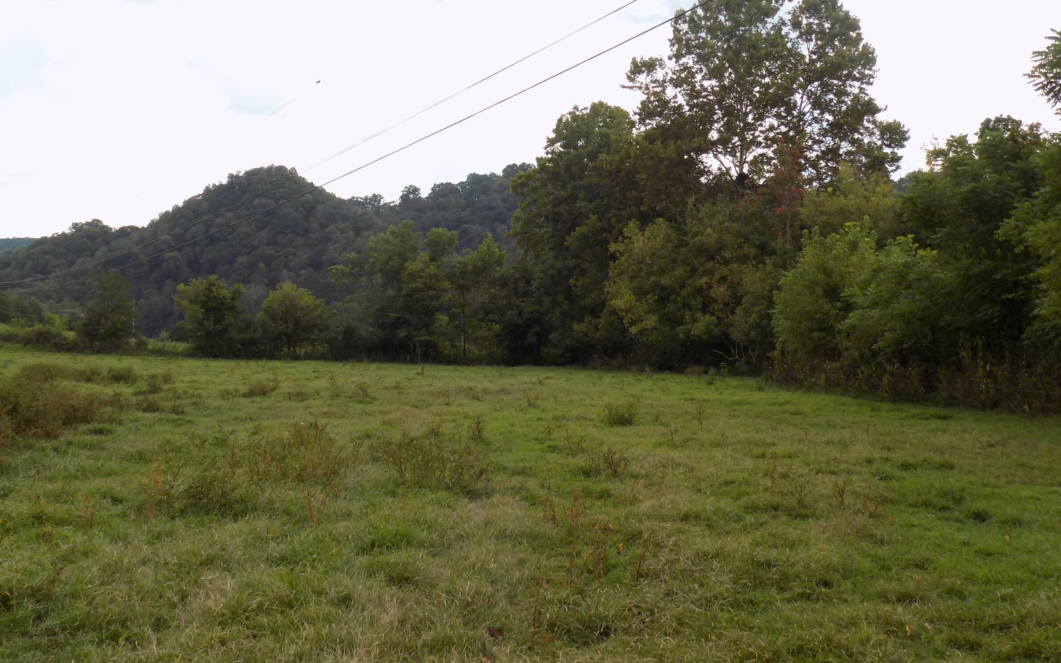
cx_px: 444
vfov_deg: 32.0
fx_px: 1157
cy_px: 355
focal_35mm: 40
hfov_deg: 49.1
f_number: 3.3
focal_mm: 5.3
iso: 80
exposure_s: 1/500
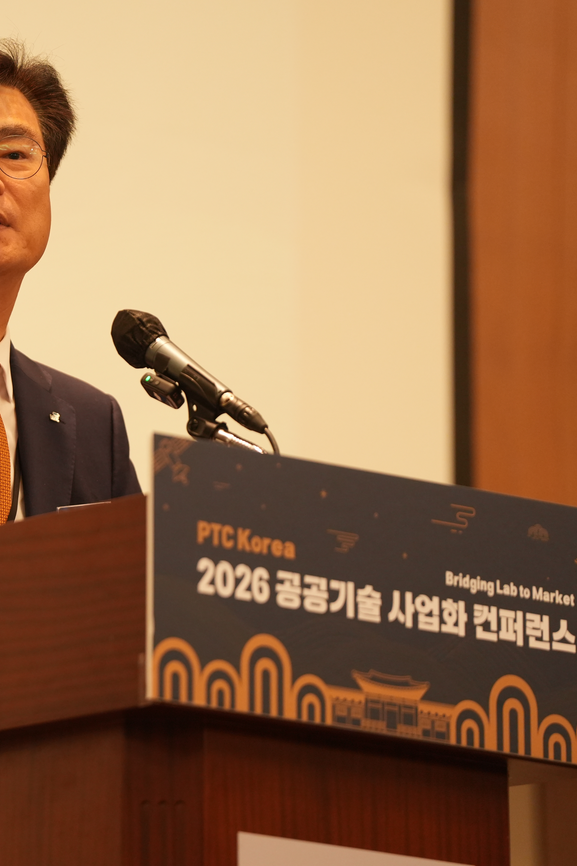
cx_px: 40
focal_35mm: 278
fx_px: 6684
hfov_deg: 4.9
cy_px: 433
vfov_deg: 7.4
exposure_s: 1/125
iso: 1600
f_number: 2.8
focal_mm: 185
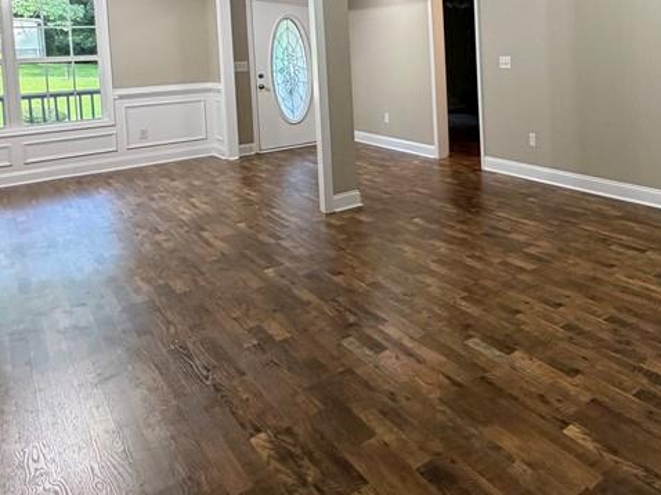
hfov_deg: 54.1
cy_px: 64
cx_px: 566
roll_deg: +2.2
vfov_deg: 43.3
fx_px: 573
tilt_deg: -3.7
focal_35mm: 30
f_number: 2.2
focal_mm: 2.22
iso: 250
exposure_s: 1/60
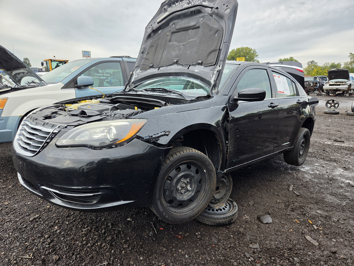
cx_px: 177
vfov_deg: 58.9
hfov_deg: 73.9
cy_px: 133
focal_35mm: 23
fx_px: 235
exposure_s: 1/634
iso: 80
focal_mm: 5.4
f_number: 1.8
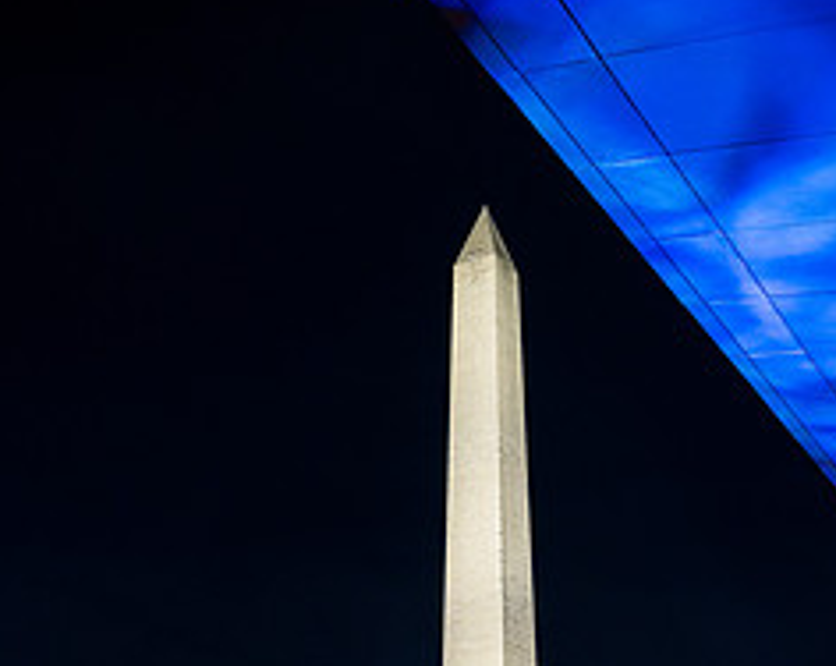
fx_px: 1307
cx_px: 468
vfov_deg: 26.5
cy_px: 719
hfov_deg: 35.4
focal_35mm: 53
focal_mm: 29.5
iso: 800
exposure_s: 1/20
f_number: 3.2
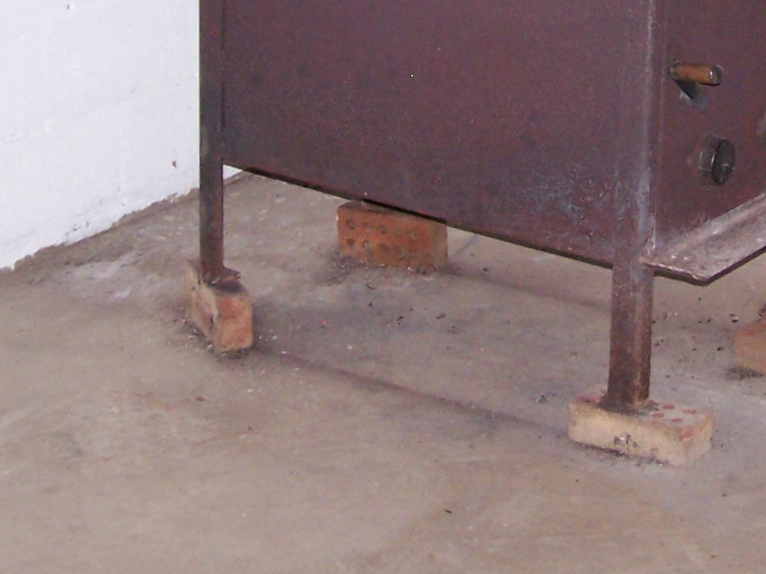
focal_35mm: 110
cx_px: 622
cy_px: -10
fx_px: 2433
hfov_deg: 17.7
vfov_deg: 13.3
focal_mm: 6.3
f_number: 2.8
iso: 140
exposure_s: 1/60
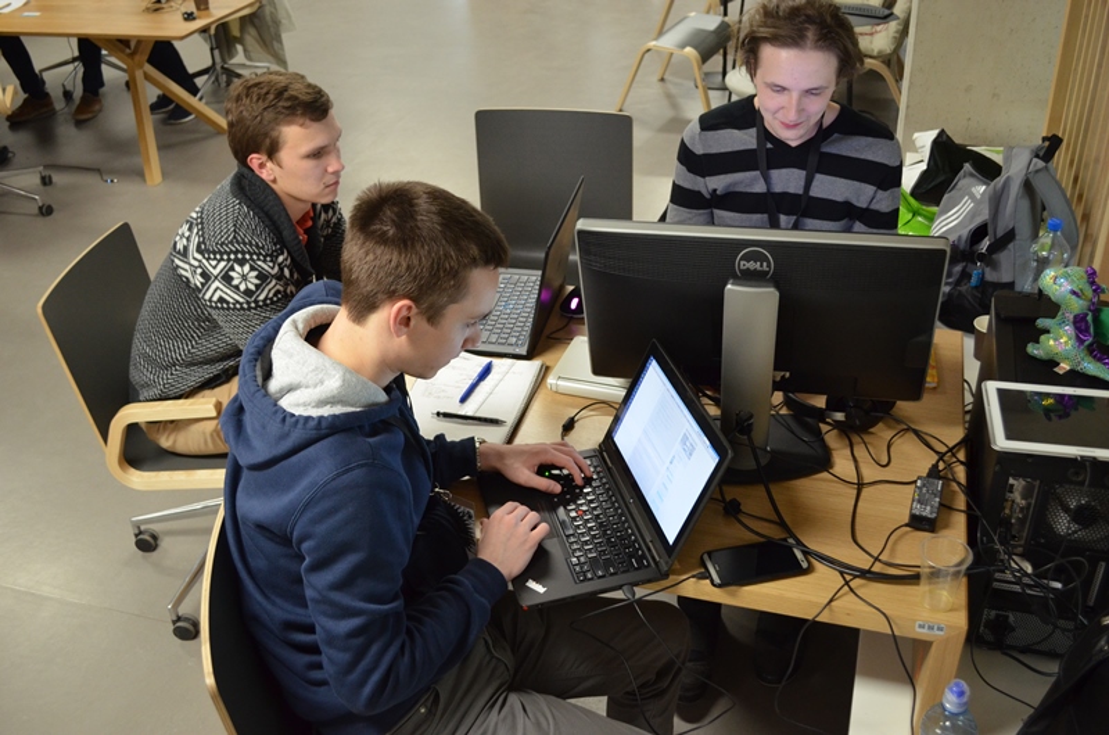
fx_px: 1107
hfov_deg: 53.2
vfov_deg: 36.7
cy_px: 368
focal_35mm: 36
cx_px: 554
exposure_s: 1/30
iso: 1400
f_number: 4
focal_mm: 24
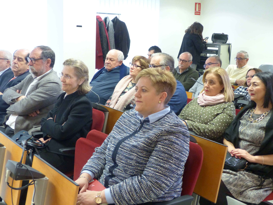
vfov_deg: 32.2
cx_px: 136
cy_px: 102
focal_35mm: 45
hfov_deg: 42.1
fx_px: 355
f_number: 2.8
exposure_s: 1/40
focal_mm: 8.1
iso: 400
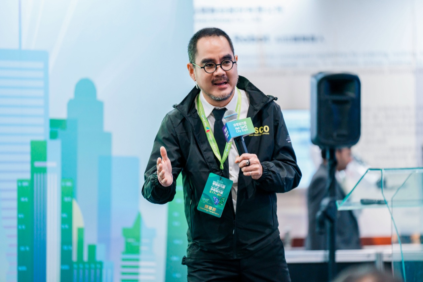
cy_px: 141
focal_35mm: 200
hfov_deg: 10.3
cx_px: 212
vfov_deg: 6.9
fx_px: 2350
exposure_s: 1/200
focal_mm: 200
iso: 2500
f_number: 2.8
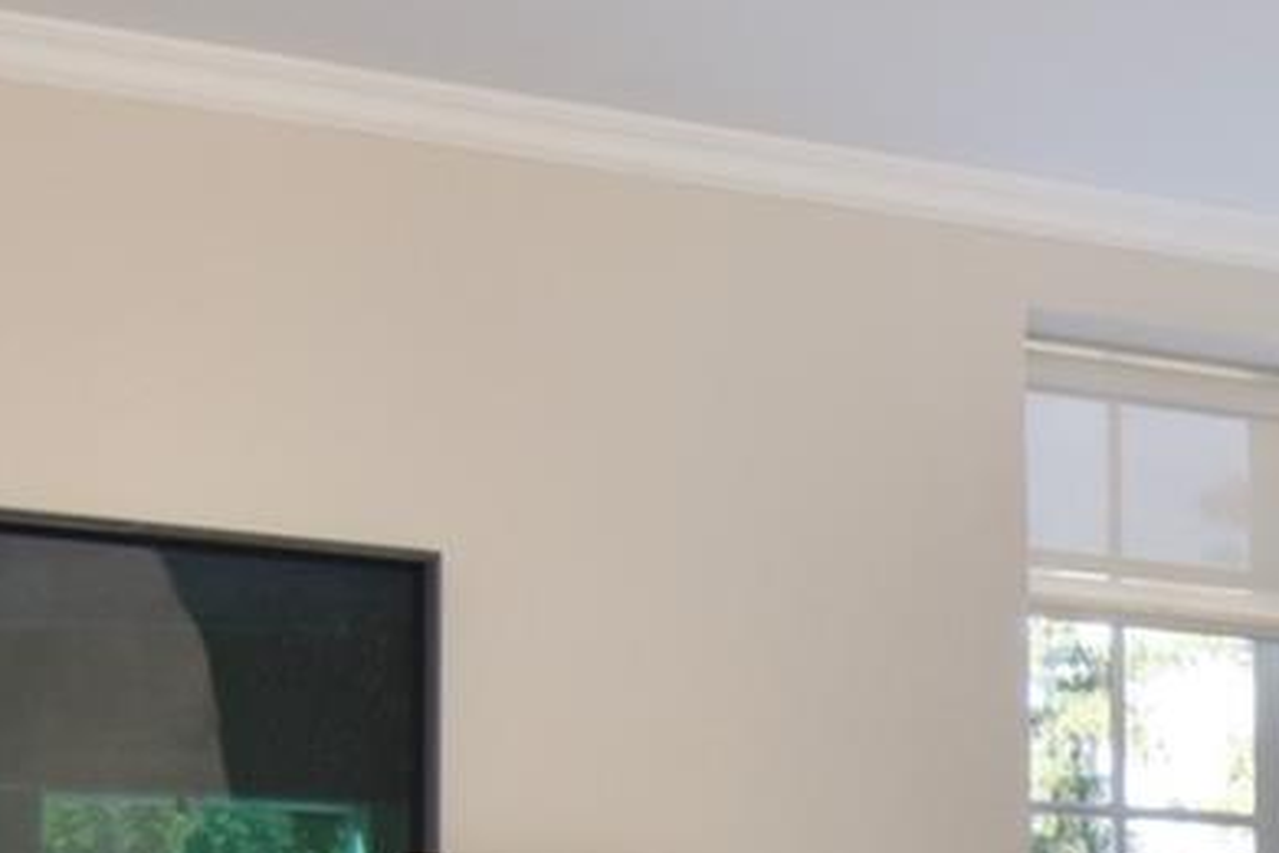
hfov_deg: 19.2
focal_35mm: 87
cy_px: 1225
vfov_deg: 14.8
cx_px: 2145
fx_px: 3077
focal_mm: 11
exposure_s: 1/40
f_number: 11
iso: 640
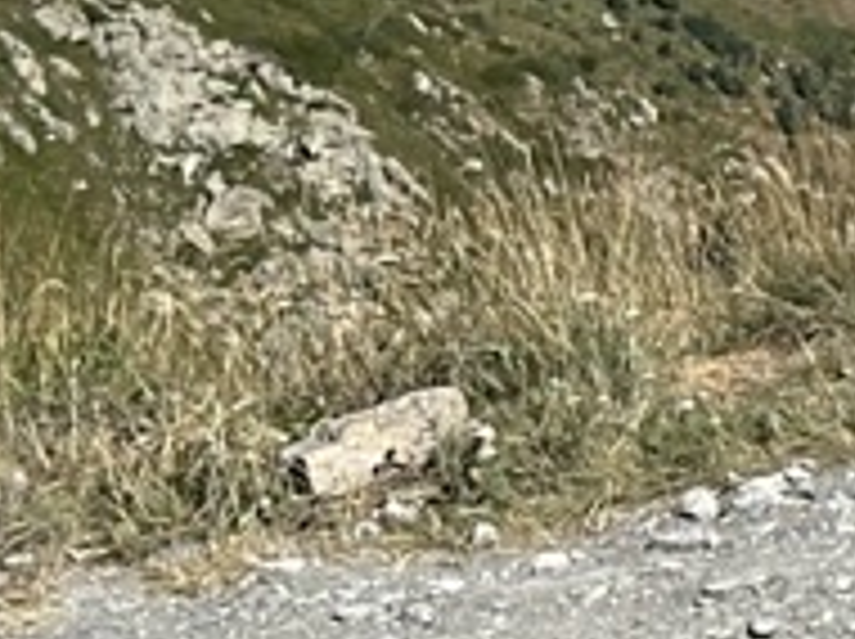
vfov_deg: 5.6
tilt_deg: -5.1
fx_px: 6389
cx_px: 2200
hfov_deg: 7.1
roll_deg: -0.3
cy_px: -684
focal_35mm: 259
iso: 64
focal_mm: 6.86
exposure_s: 1/4367
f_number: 1.78
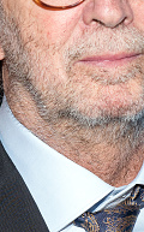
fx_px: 1387
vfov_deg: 9.5
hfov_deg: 5.9
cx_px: 77
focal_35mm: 220
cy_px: 23
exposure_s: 1/200
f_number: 6.3
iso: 1000
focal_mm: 70
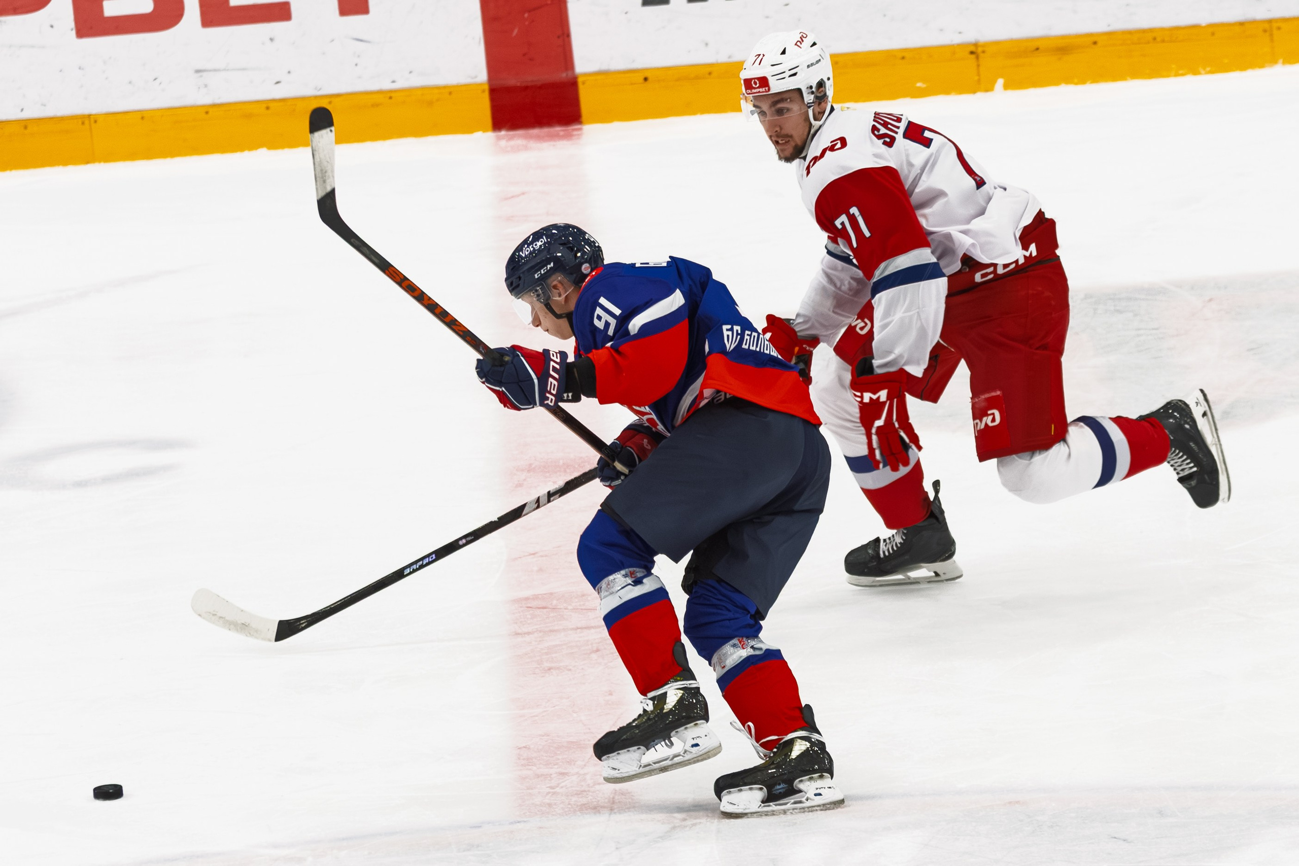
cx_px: 943
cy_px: 491
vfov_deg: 4.3
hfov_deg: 6.4
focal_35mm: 323
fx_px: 11657
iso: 2500
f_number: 4
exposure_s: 1/1250
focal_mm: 150
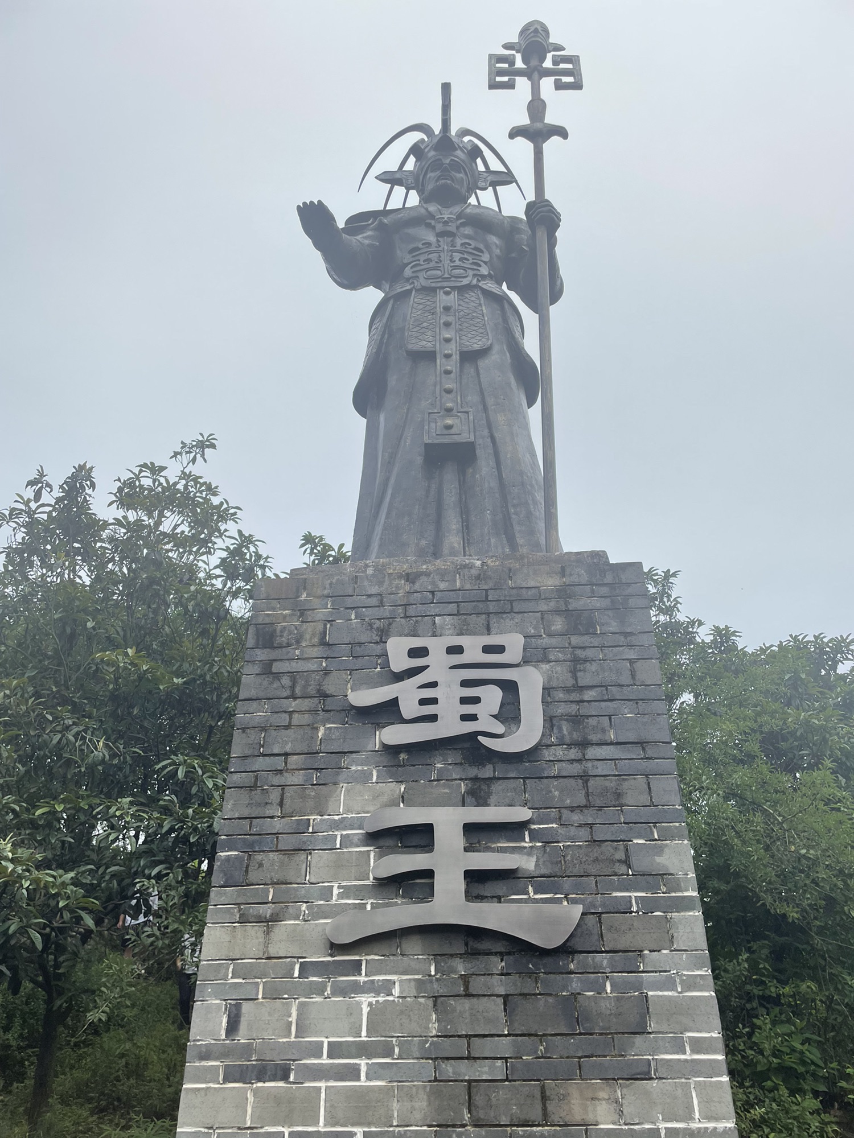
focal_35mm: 26
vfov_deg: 67.3
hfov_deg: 53.1
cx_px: 427
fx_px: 855
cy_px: 569
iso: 32
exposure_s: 1/1916
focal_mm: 4.2
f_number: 1.6
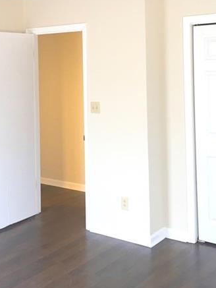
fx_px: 424
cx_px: 117
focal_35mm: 51
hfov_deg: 28.6
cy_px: 70
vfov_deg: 36.5
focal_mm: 4.15
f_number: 2.2
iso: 64
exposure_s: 1/30
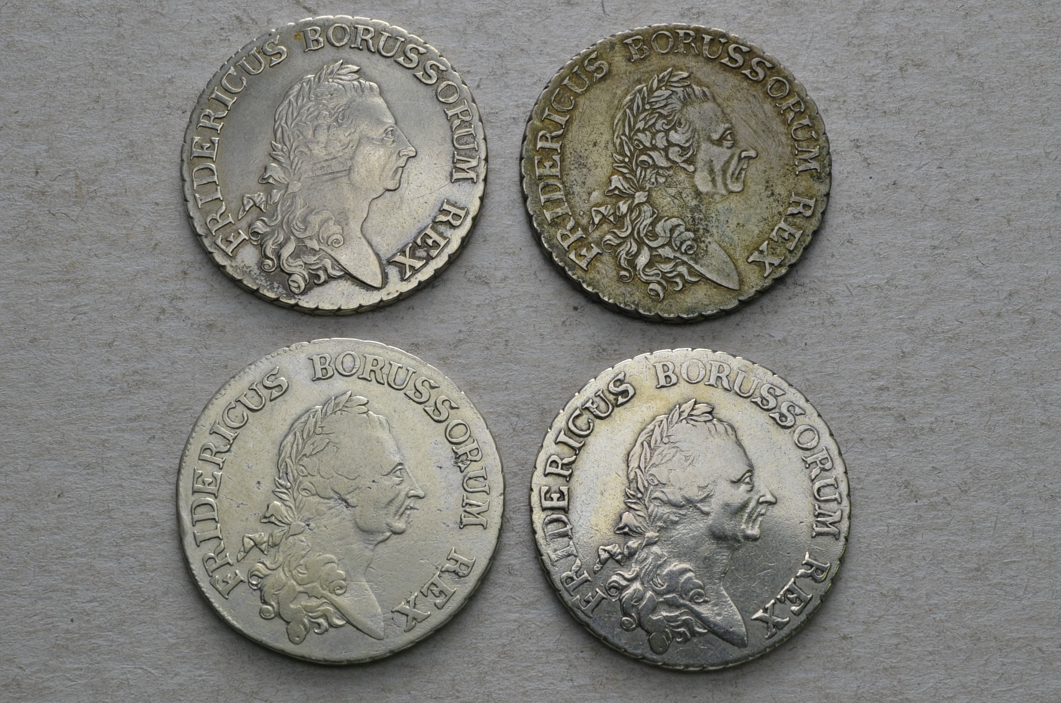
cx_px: 530
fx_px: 1676
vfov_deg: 23.7
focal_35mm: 57
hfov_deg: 35.1
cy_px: 352
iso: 400
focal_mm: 38
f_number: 14
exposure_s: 1/200
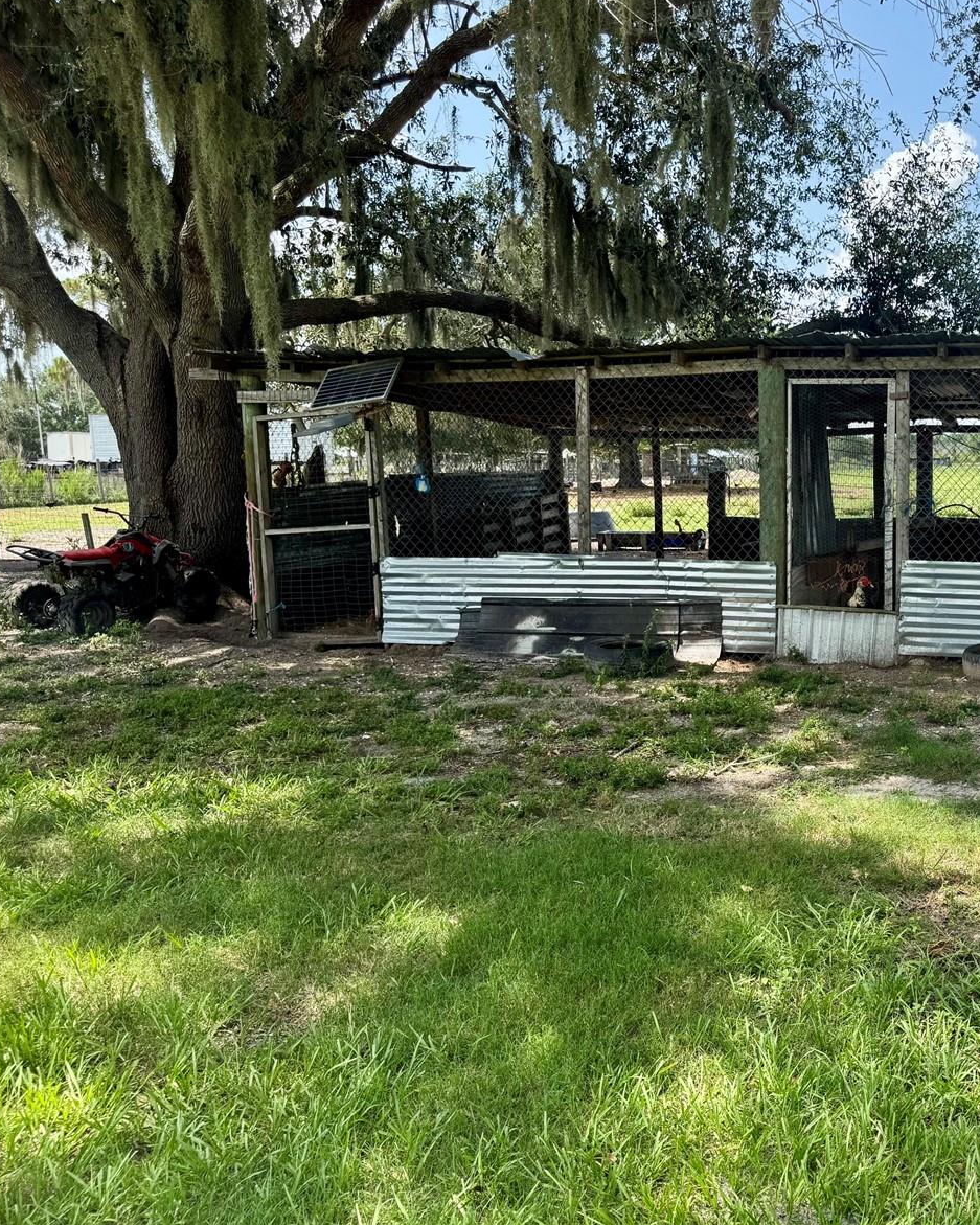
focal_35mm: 32
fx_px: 1160
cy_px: 615
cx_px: 776
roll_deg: +0.7
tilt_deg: -7.9
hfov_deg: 43.8
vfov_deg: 55.7
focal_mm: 6.76
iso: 80
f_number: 1.78
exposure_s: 1/1193
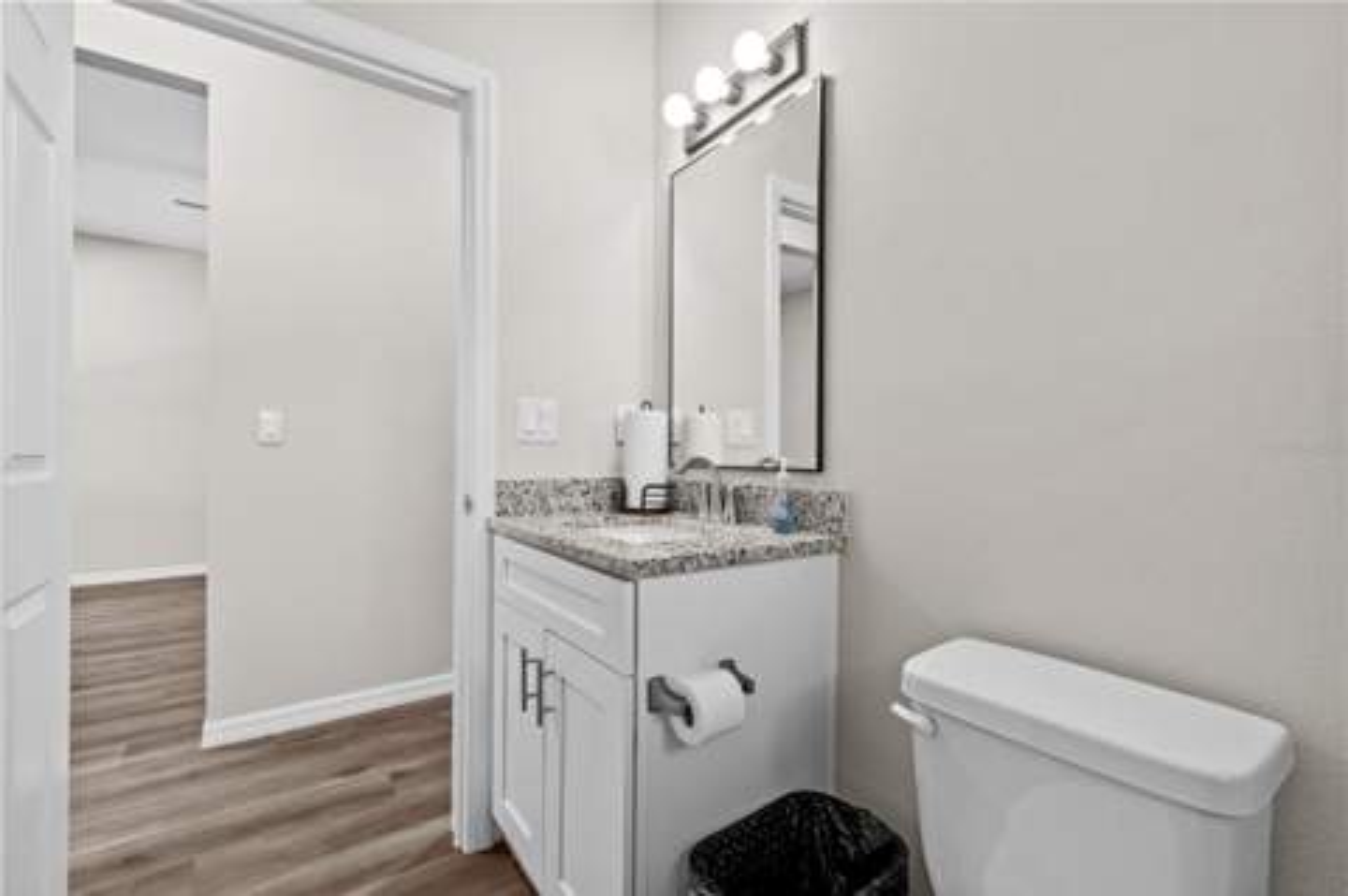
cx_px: 674
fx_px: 561
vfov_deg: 77.2
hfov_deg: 100.4
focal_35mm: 15
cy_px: 448
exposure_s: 1
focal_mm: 10
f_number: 7.1
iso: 100
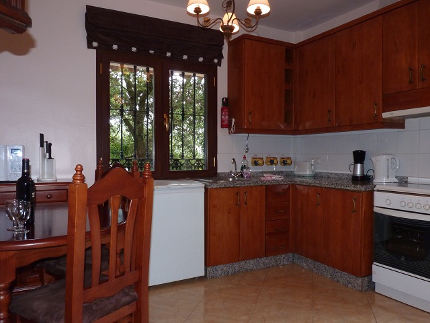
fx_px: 335
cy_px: 162
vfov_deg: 51.4
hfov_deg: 65.3
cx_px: 215
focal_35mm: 27
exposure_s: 1/30
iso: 200
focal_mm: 4.8
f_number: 6.3
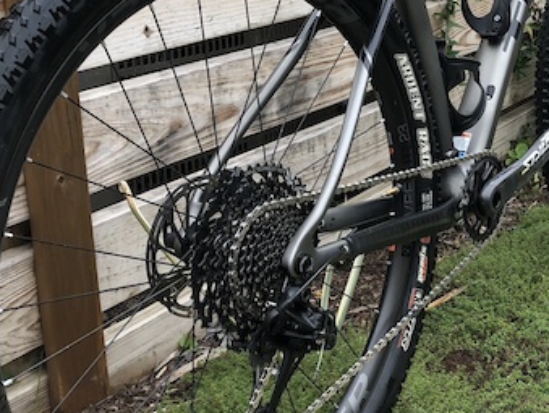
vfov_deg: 22.2
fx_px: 1048
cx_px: 487
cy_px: 126
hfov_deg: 28.3
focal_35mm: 66
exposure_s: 1/120
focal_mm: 3.99
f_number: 1.8
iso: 25
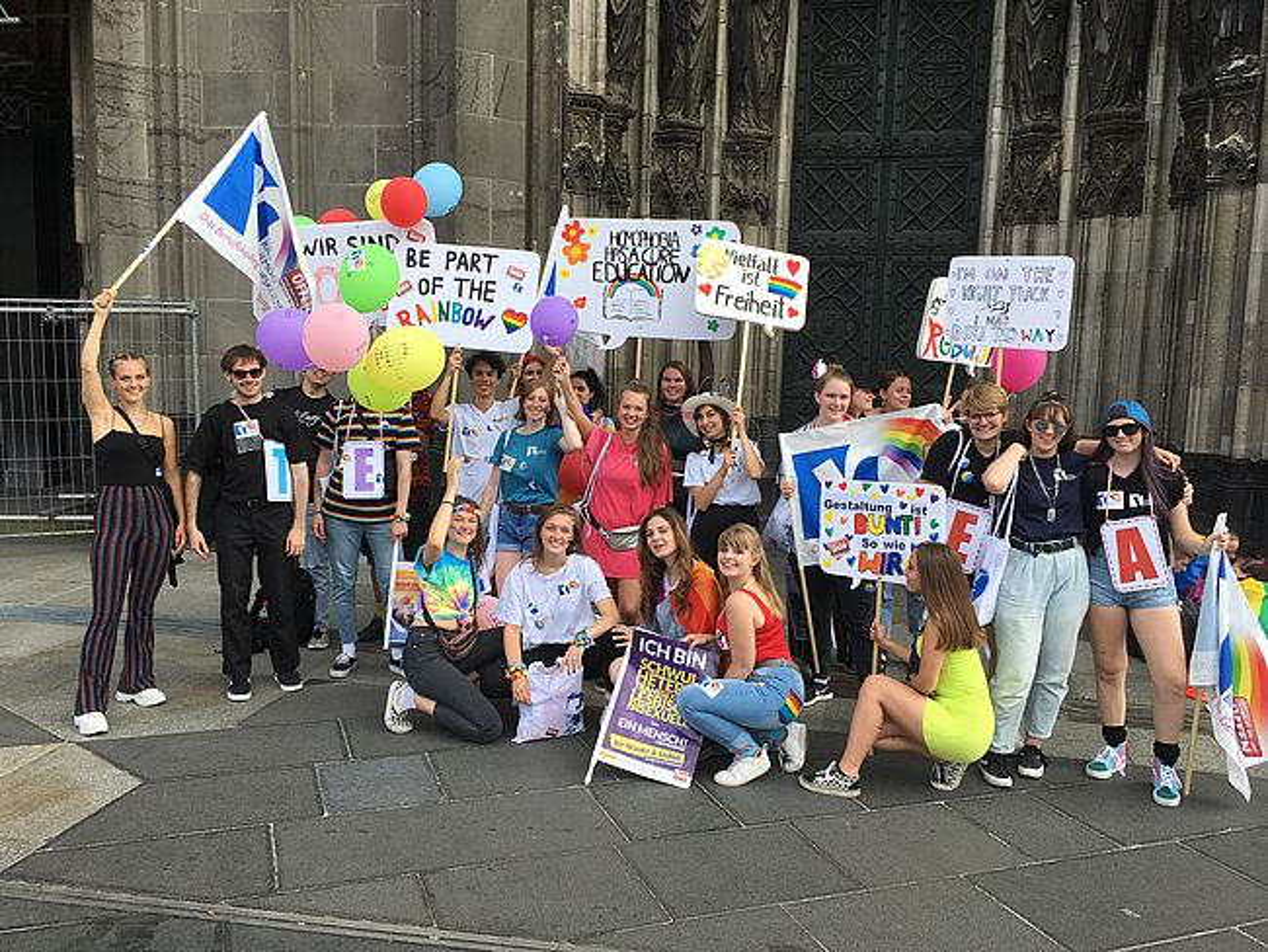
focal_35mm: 29
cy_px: 476
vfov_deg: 48.3
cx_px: 634
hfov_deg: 61.6
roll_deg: -0.7
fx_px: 1063
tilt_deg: -7.2
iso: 25
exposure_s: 1/615
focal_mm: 4.15
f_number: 2.2
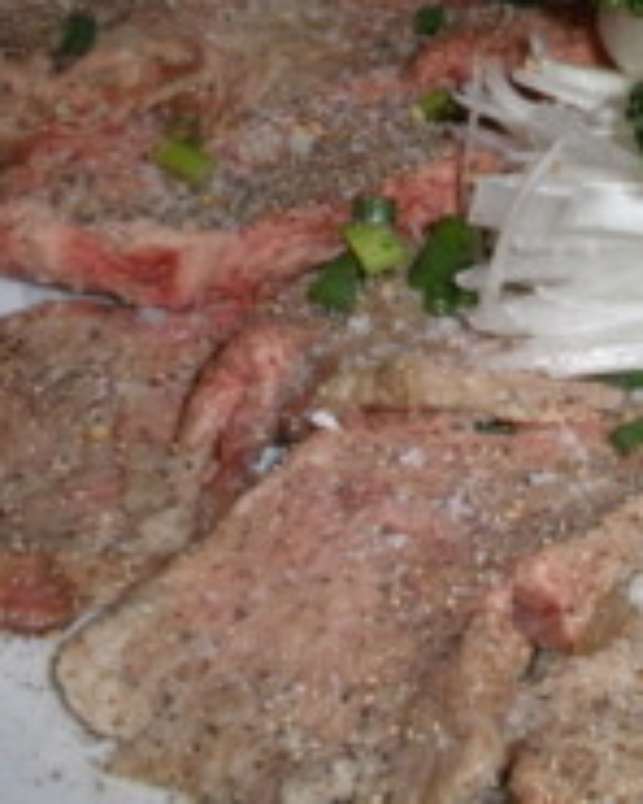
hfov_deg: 16.3
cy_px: 235
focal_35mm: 88
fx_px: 2093
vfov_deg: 21.6
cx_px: 899
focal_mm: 6.6
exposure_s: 1/30
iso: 200
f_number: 10
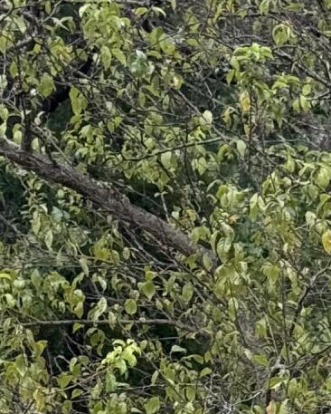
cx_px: 606
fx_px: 2509
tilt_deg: -5.4
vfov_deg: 9.0
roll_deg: -2.5
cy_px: 743
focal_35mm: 205
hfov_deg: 7.3
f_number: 1.78
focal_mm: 6.76
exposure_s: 1/1100
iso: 100
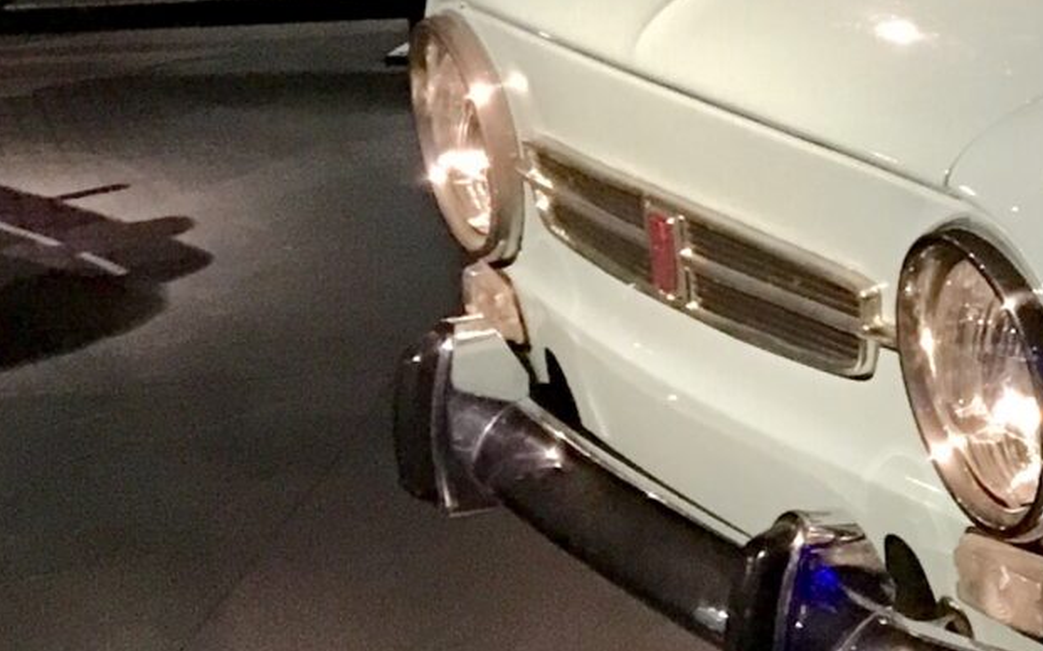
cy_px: -236
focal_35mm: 127
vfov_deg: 10.1
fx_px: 3609
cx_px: 1928
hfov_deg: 14.3
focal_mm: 4.15
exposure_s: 1/10
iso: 100
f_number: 2.2
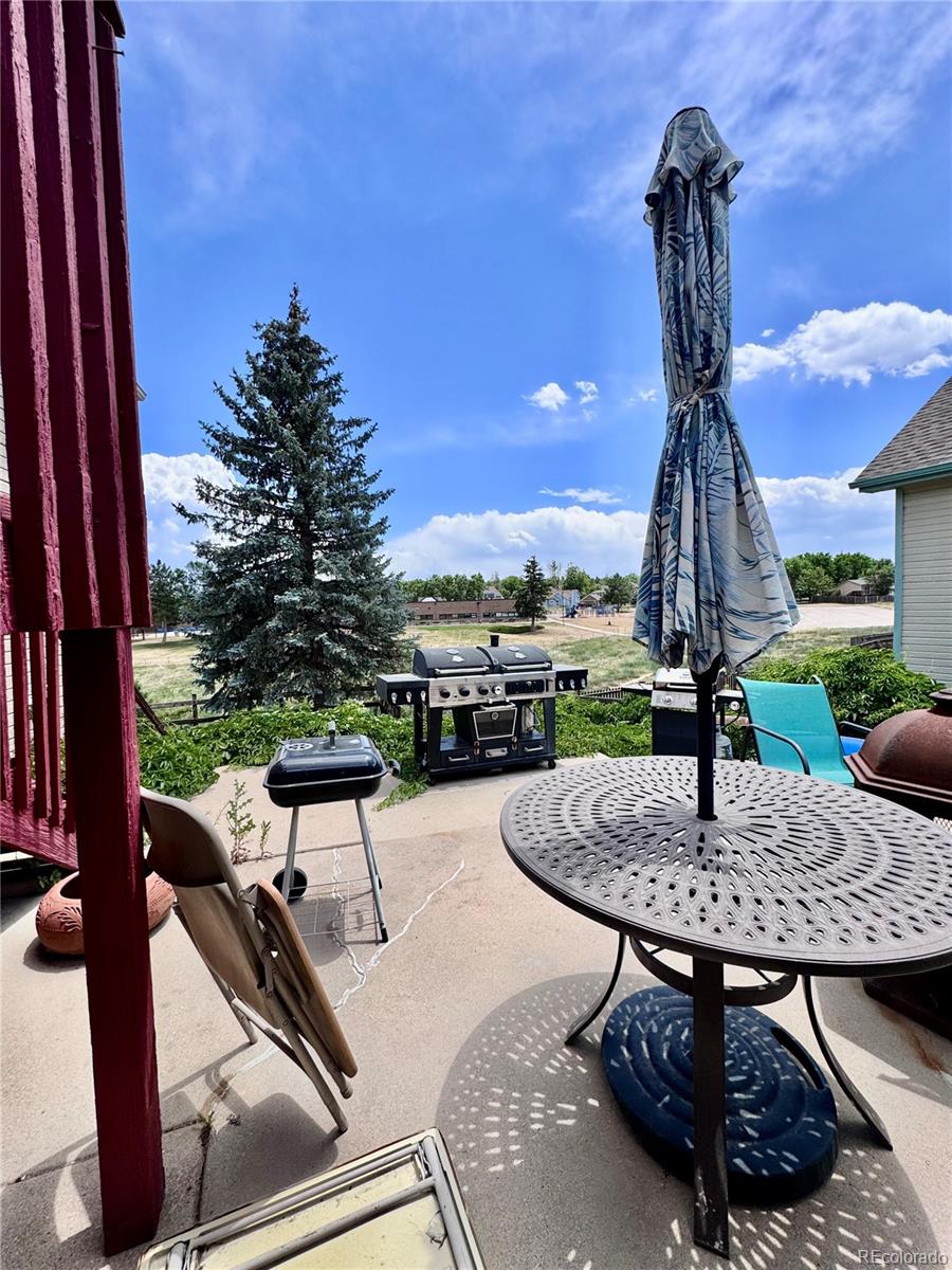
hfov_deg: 85.7
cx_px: 476
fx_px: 513
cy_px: 635
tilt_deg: -3.7
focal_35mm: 14
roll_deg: +3.0
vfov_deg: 102.1
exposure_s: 1/2083
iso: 50
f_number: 2.2
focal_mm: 2.22
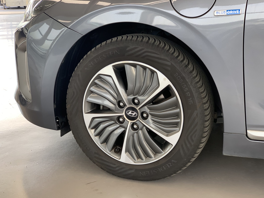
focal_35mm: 53
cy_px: 99
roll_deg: +0.5
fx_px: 404
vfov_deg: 27.5
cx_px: 131
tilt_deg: -13.5
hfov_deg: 36.2
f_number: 2.4
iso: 64
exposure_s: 1/122
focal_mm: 6
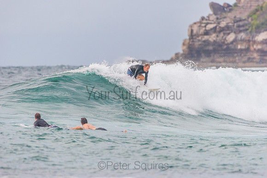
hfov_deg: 4.1
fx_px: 3709
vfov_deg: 2.7
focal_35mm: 501
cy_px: 89
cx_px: 134
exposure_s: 1/1600
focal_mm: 500
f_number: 5.6
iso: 2000
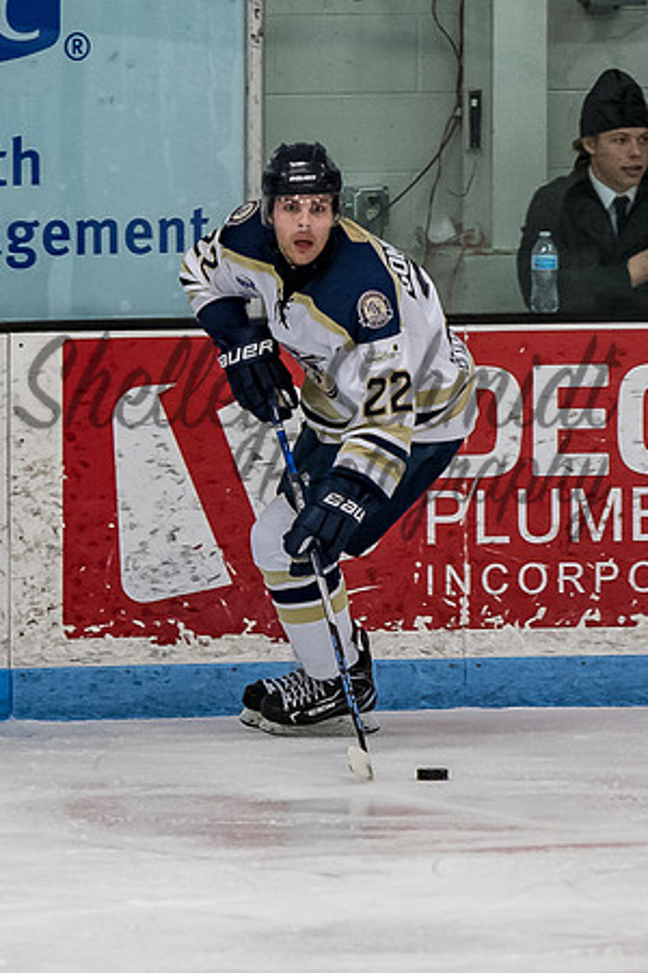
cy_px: 551
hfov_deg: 2.0
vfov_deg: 3.0
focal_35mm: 687
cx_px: 213
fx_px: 18553
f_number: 3.2
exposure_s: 1/800
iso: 1600
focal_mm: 175
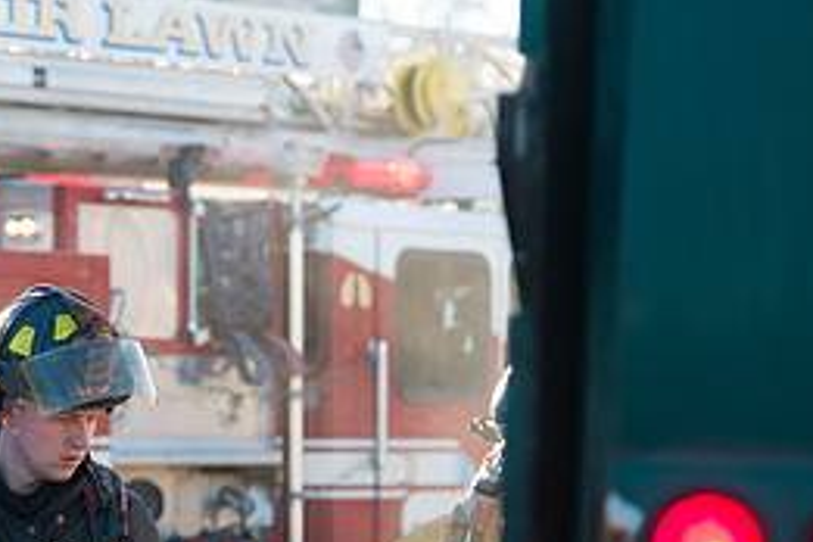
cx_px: 65
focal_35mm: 191
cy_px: 439
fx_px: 4313
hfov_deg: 10.7
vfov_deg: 7.2
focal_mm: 86
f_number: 3.2
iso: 200
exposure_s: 1/500
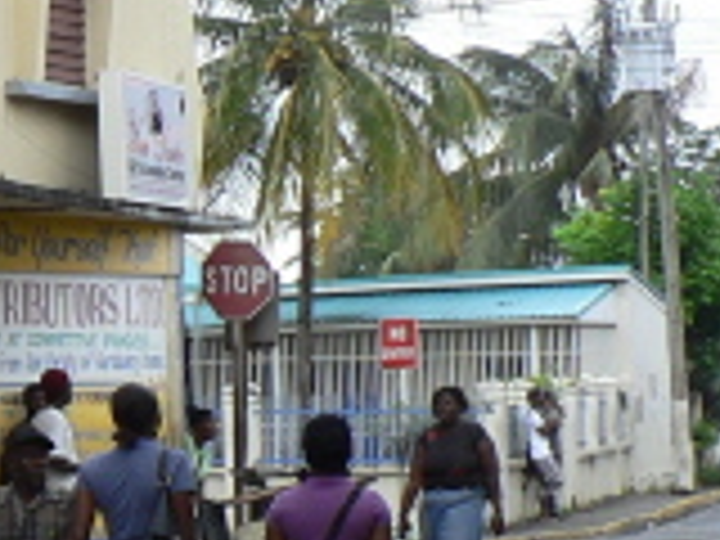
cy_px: 97
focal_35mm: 124
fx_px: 2579
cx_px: 72
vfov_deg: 11.9
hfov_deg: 15.7
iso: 64
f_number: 2.8
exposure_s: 1/50
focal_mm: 6
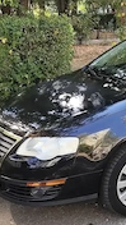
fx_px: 339
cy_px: 70
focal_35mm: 57
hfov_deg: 19.5
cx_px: 162
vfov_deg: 36.1
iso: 50
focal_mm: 6.19
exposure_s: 1/138
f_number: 1.65
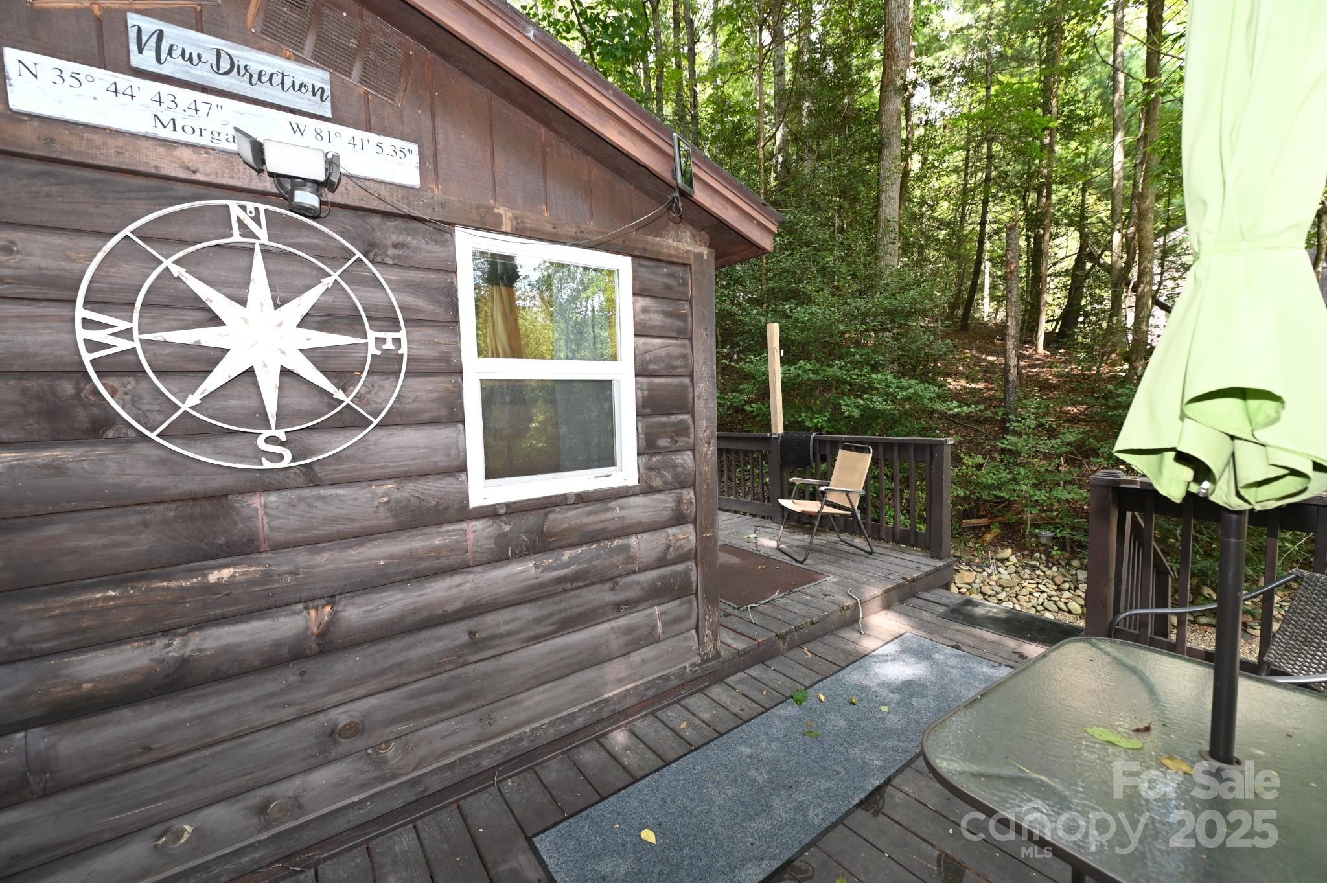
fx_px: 516
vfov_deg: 81.1
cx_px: 664
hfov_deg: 104.3
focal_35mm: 14
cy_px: 442
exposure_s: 1/60
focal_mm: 14
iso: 220
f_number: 4
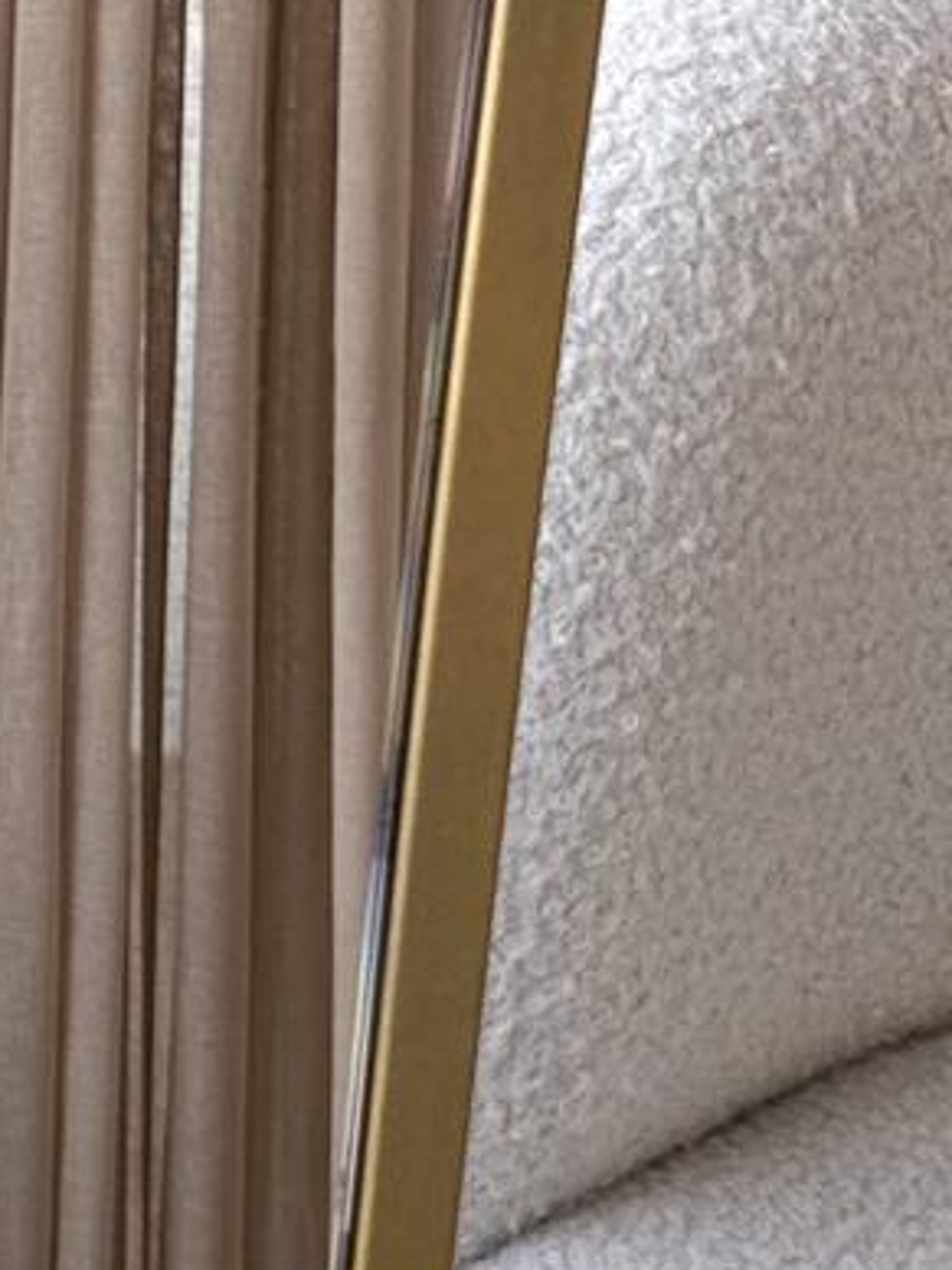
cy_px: 318
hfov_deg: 13.8
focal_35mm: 99
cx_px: -566
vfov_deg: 19.7
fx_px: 3630
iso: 100
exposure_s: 1/121
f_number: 1.78
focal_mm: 6.86
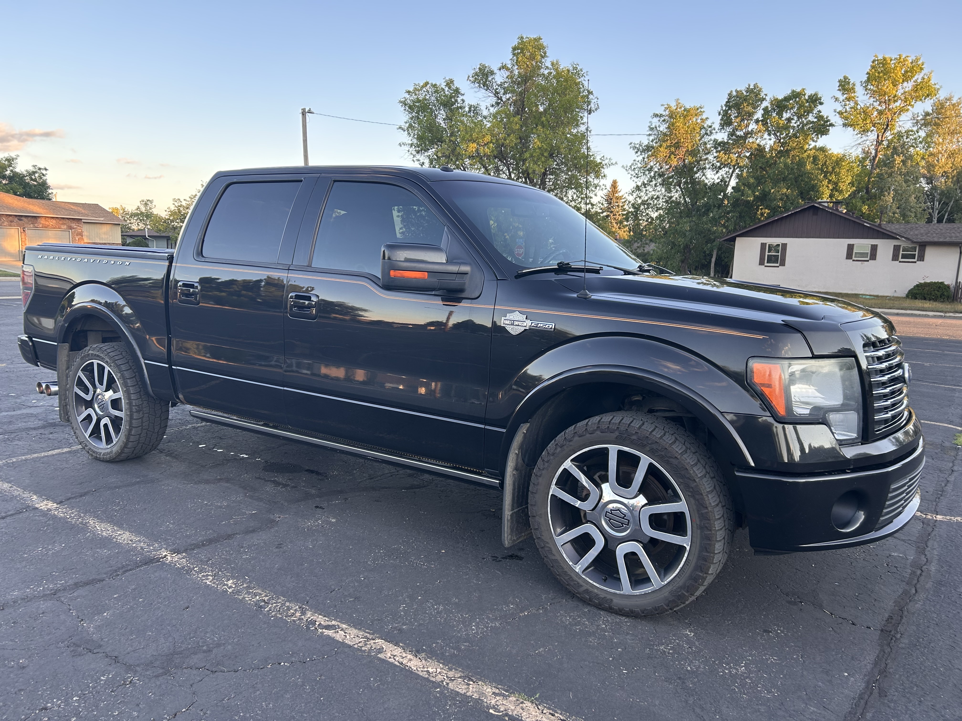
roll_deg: -1.4
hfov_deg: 67.3
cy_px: 360
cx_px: 481
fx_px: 723
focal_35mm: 26
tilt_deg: -9.3
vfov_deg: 53.1
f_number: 1.5
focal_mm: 5.7
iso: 50
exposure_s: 1/197
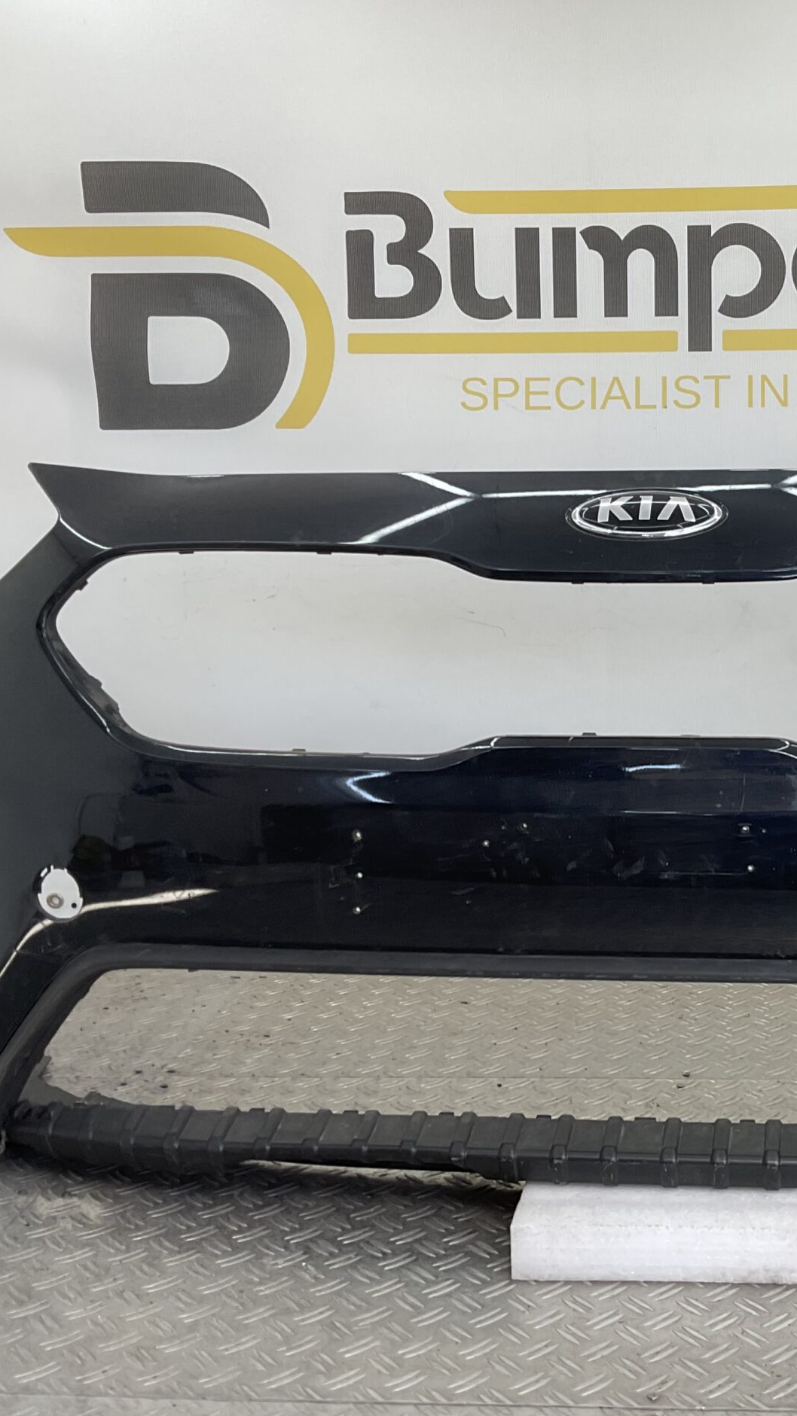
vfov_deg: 47.4
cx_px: 696
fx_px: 1616
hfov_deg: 26.9
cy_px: 698
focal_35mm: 43
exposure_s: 1/172
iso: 16
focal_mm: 3
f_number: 1.8
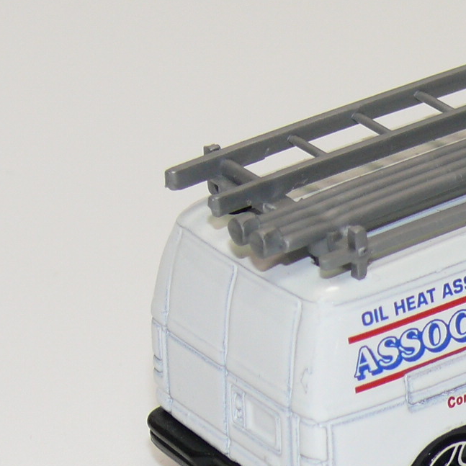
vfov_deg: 8.3
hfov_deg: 8.2
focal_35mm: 212
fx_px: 3229
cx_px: 528
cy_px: 222
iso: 100
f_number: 4
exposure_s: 1/30
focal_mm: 13
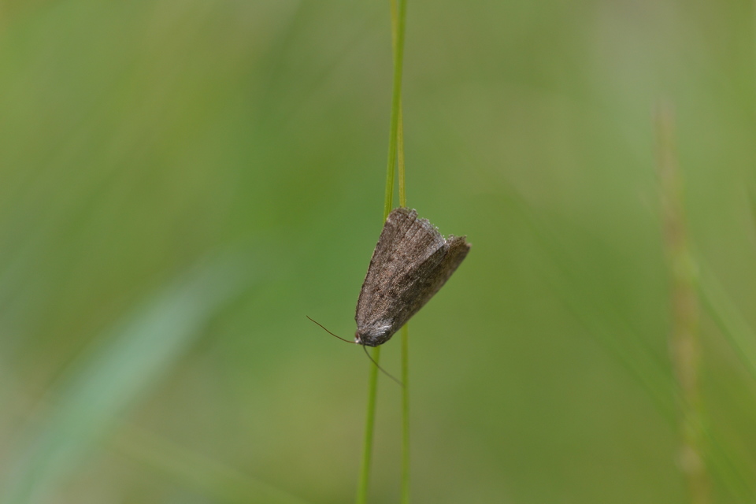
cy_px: 252
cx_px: 378
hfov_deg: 7.4
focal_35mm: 278
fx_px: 5827
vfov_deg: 5.0
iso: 400
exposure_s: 1/1000
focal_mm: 185
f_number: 4.5
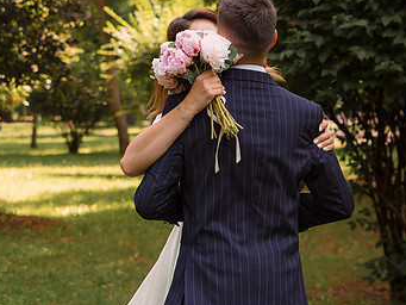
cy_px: 85
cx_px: 207
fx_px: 1607
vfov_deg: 10.8
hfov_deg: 14.4
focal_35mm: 137
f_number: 4
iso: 500
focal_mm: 70
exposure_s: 1/400
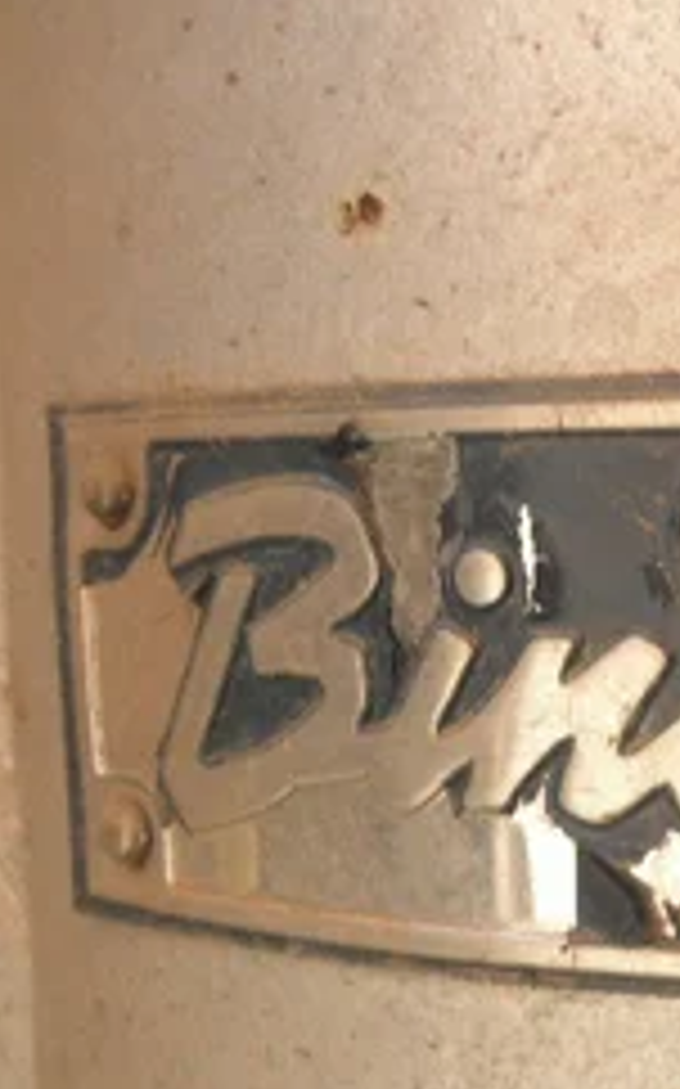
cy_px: 634
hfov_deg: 23.5
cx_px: 860
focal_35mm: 49
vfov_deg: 40.9
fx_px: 1455
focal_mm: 5
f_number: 3
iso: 64
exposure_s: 1/80
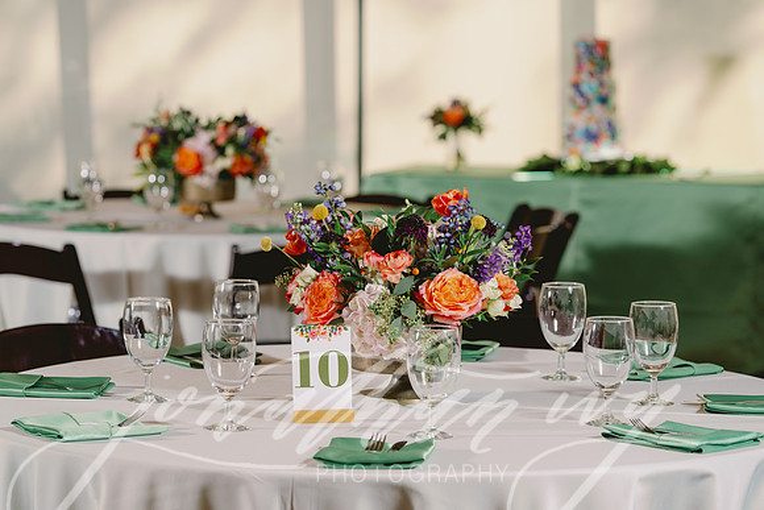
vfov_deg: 11.2
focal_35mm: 123
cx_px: 382
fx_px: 2611
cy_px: 255
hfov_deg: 16.6
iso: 400
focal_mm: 123
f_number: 4.5
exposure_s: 1/160
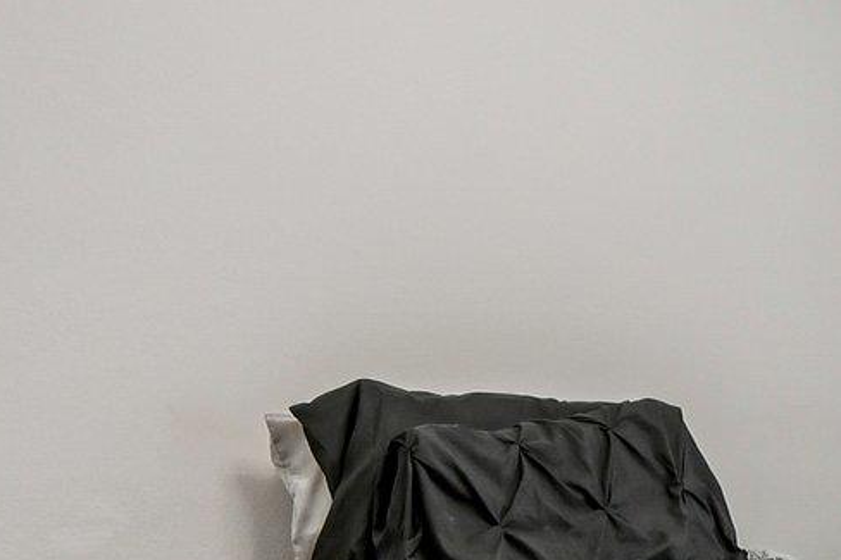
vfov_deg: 21.5
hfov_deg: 30.1
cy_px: 320
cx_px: 805
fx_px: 1471
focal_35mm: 63
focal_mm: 10
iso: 400
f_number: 8
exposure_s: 1/25
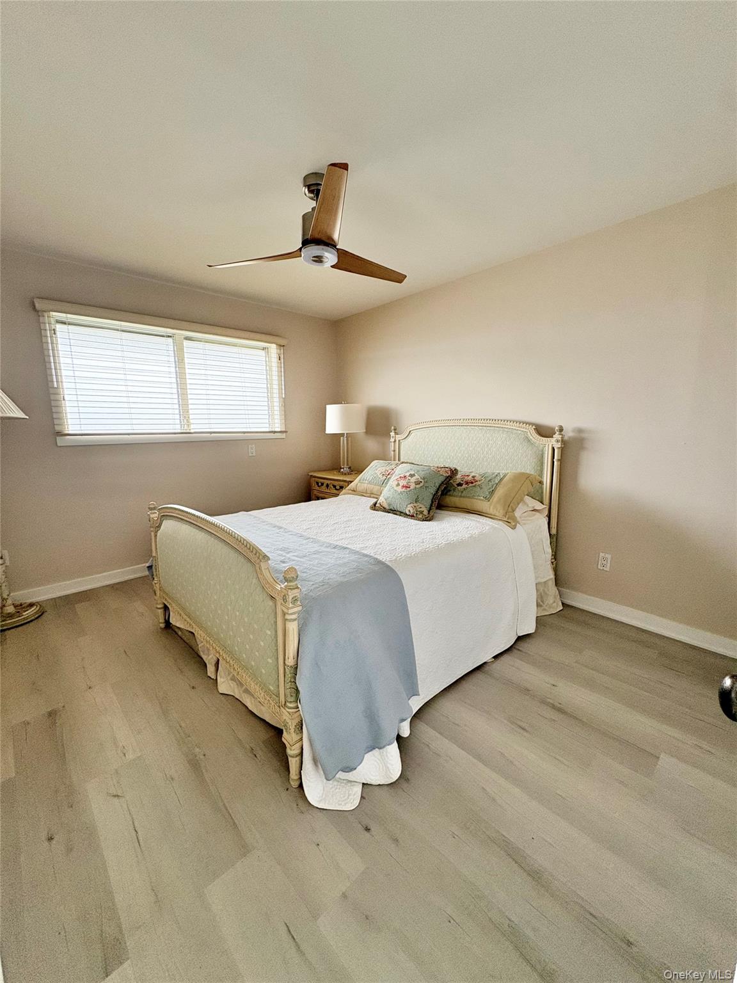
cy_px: 492
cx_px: 368
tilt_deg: -9.5
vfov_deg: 102.1
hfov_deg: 85.7
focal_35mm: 14
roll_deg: +0.8
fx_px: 397
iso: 160
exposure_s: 1/99
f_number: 2.2
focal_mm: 2.22
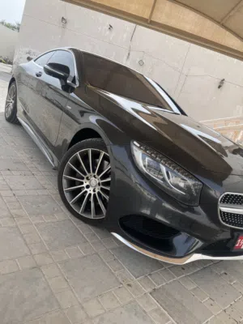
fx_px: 243
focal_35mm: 26
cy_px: 162
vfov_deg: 67.3
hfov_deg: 53.1
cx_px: 122
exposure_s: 1/1855
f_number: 1.6
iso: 32
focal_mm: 4.2
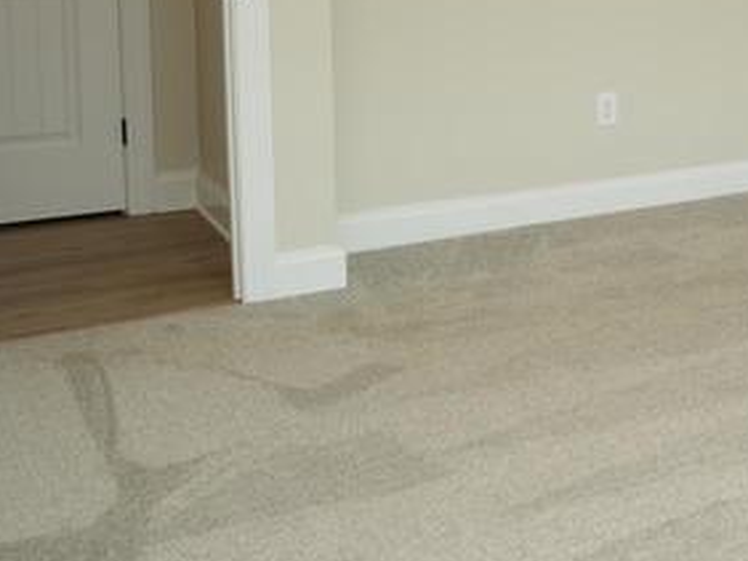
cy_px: 23
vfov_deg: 25.1
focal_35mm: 56
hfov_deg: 26.3
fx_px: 1211
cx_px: 1083
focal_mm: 16
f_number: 3.5
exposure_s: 1/100
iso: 100
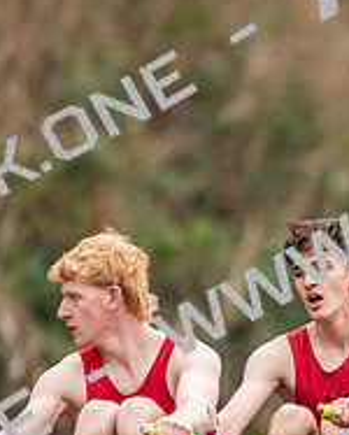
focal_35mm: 1745
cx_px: 440
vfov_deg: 1.1
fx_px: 22494
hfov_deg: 0.9
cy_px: 362
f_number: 4
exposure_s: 1/2500
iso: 3600
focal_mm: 600
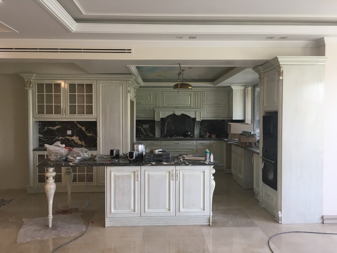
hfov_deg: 61.7
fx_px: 282
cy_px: 126
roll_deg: +0.3
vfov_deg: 48.2
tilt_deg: -1.4
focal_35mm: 29
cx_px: 168
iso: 25
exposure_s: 1/33
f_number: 2.2
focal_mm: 4.15
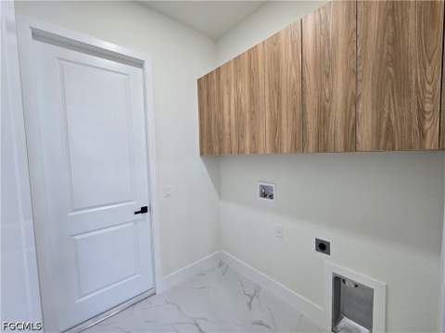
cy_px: 166
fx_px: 167
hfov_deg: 106.2
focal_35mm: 13
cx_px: 222
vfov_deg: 89.9
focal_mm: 2.2
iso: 200
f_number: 2.2
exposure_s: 1/60
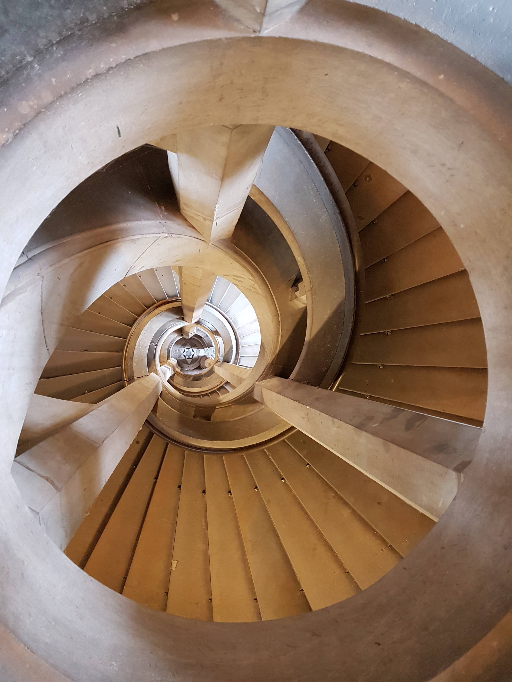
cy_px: 341
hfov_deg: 53.1
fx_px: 513
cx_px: 256
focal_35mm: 26
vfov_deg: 67.3
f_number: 1.7
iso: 200
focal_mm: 4.2
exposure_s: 1/13
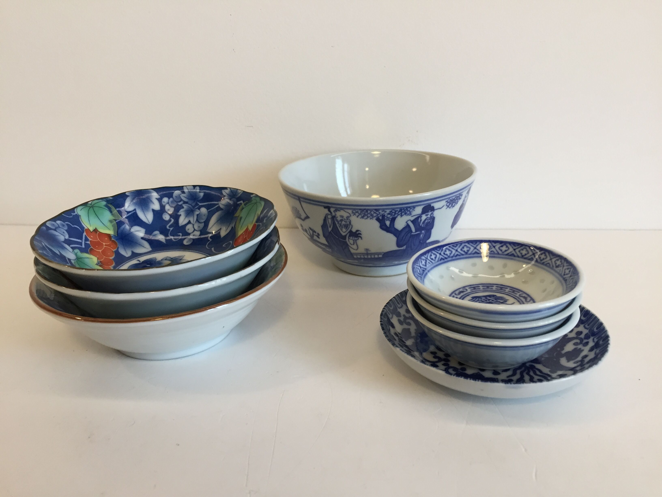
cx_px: 331
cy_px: 248
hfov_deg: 61.7
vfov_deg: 48.2
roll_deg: +2.8
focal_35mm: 29
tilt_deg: -21.3
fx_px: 555
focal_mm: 4.15
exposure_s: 1/33
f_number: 2.2
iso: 50
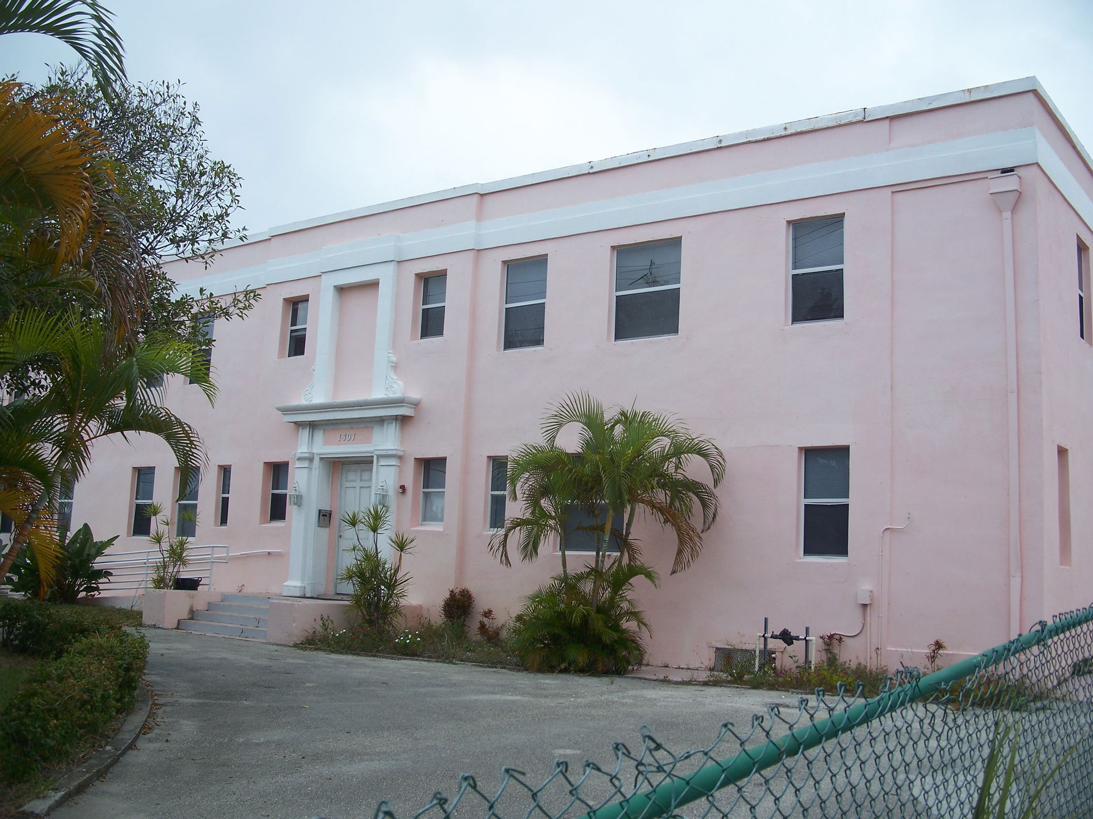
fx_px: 1168
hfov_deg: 50.1
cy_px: 410
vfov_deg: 38.7
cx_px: 546
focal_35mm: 37
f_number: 2.8
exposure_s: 1/640
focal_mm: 7.8
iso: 64
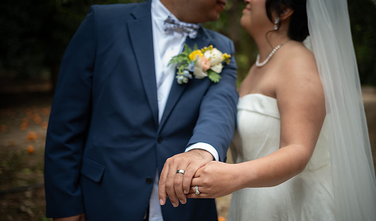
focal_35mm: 41
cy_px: 126
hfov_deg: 48.5
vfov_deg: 29.5
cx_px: 188
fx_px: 418
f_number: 2
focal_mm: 40
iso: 100
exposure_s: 1/80
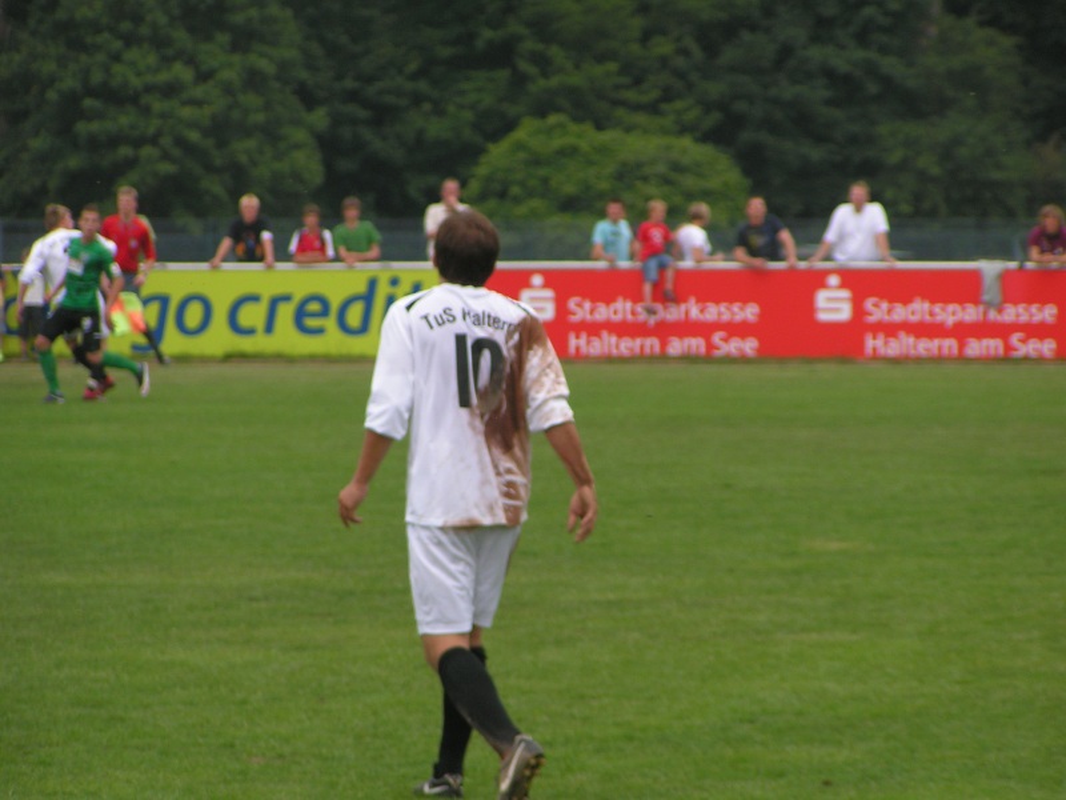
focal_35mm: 271
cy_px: 400
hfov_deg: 7.3
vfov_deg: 5.5
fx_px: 8345
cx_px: 533
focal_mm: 41.4
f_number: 3.5
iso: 50
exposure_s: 1/500
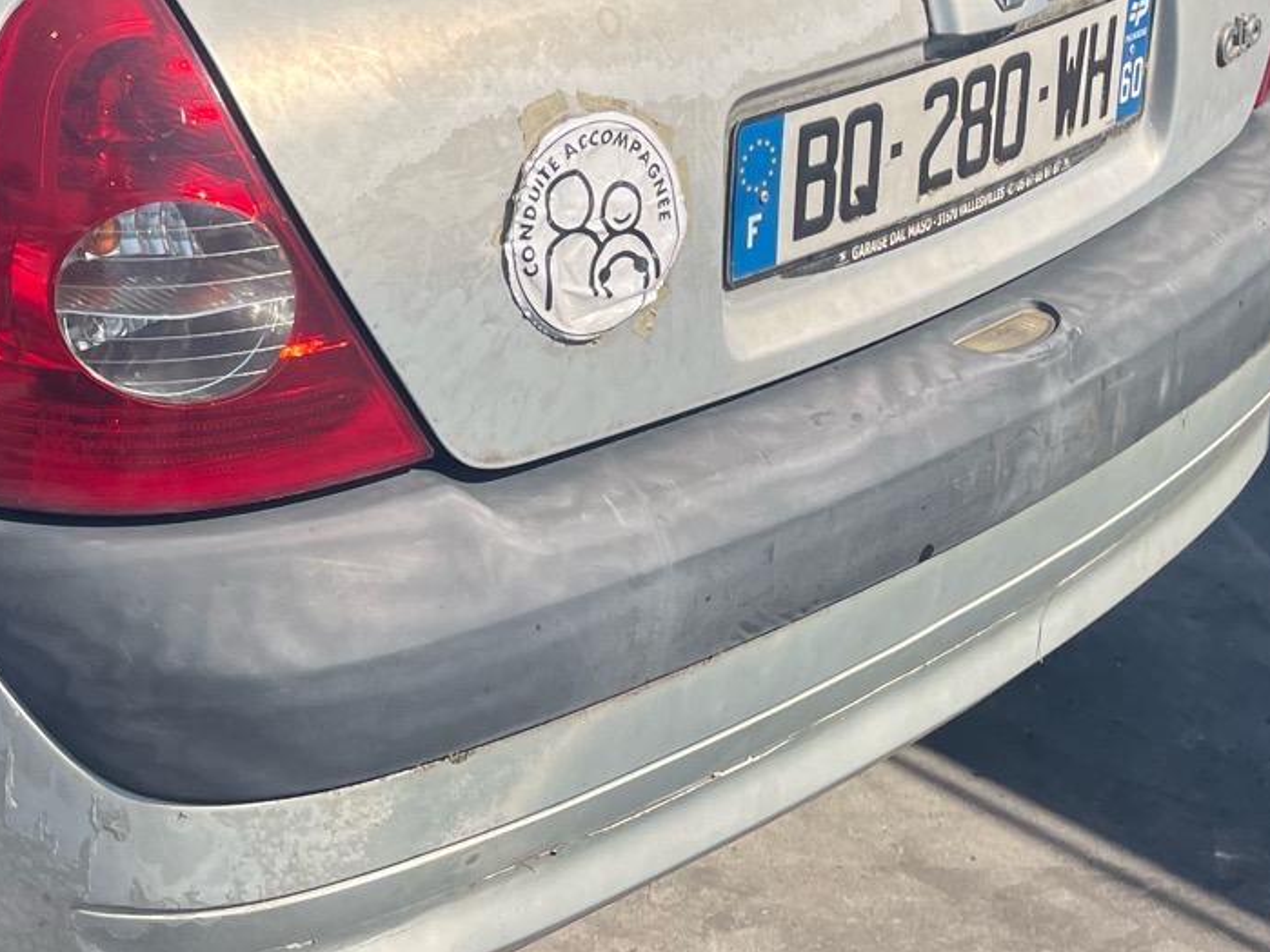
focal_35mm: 67
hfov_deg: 27.7
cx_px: 84
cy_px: 91
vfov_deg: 21.4
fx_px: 2458
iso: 32
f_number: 1.6
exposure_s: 1/2747
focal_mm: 4.2
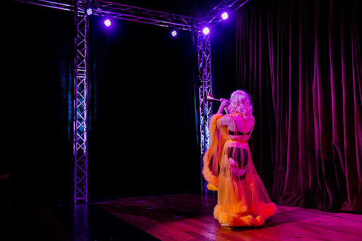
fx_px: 333
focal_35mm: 33
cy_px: 127
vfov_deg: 39.8
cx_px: 192
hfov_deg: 57.1
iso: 2000
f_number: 4
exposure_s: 1/100
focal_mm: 31
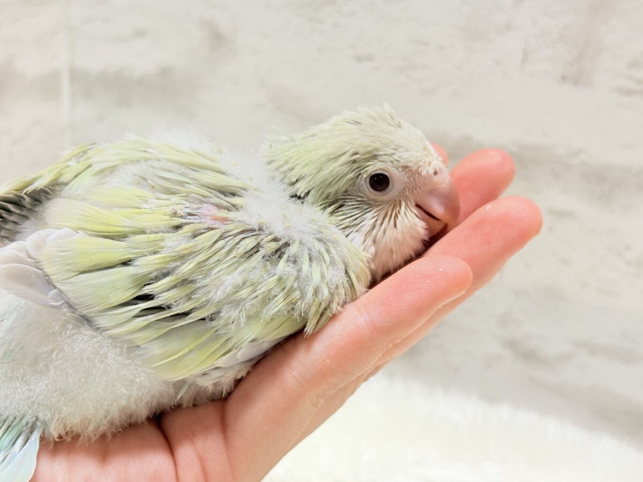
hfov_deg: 36.8
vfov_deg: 28.0
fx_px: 966
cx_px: 322
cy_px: 241
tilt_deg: -21.9
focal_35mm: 52
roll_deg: -4.0
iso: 64
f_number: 1.6
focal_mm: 5.96
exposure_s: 1/50
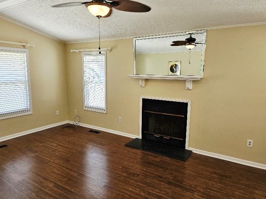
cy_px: 100
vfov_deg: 58.9
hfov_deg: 73.9
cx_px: 133
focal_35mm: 23
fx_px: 177
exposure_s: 1/182
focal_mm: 6.3
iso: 200
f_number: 1.7
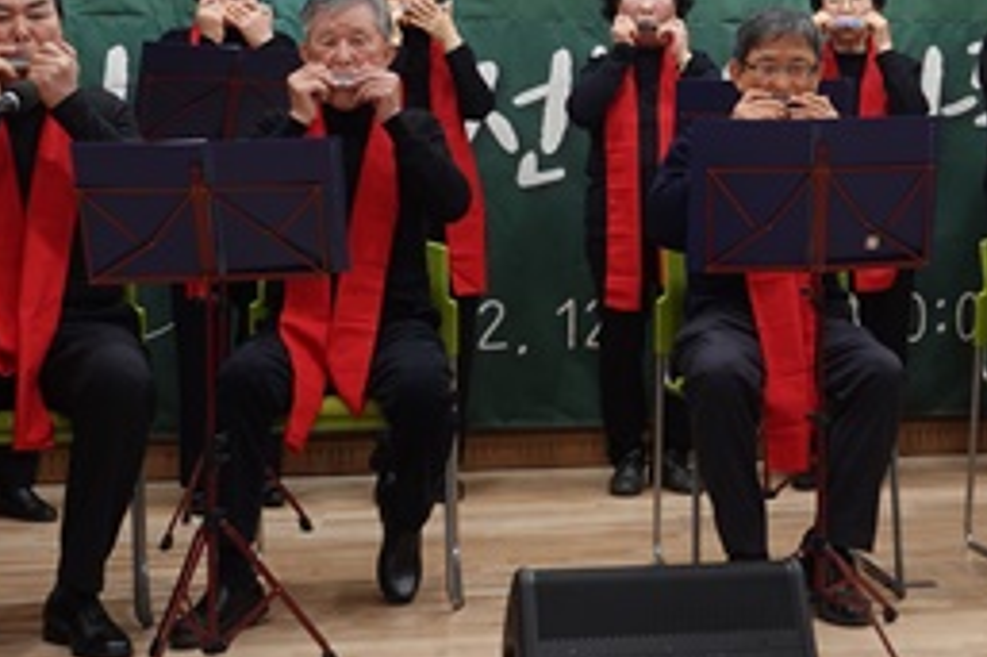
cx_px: 714
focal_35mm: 74
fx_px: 2027
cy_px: 136
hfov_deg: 27.1
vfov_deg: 18.2
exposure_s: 1/40
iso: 160
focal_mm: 14.49
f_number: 2.8
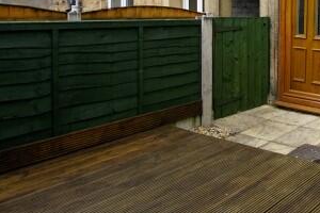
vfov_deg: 34.5
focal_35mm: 36
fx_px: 320
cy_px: 15
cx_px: 383
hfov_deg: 39.0
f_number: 10
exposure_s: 1/50
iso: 320
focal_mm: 10
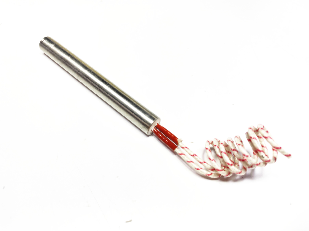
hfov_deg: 67.3
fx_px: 232
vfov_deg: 53.1
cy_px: 116
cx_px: 154
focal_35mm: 26
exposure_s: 1/100
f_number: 1.8
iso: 50
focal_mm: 4.25
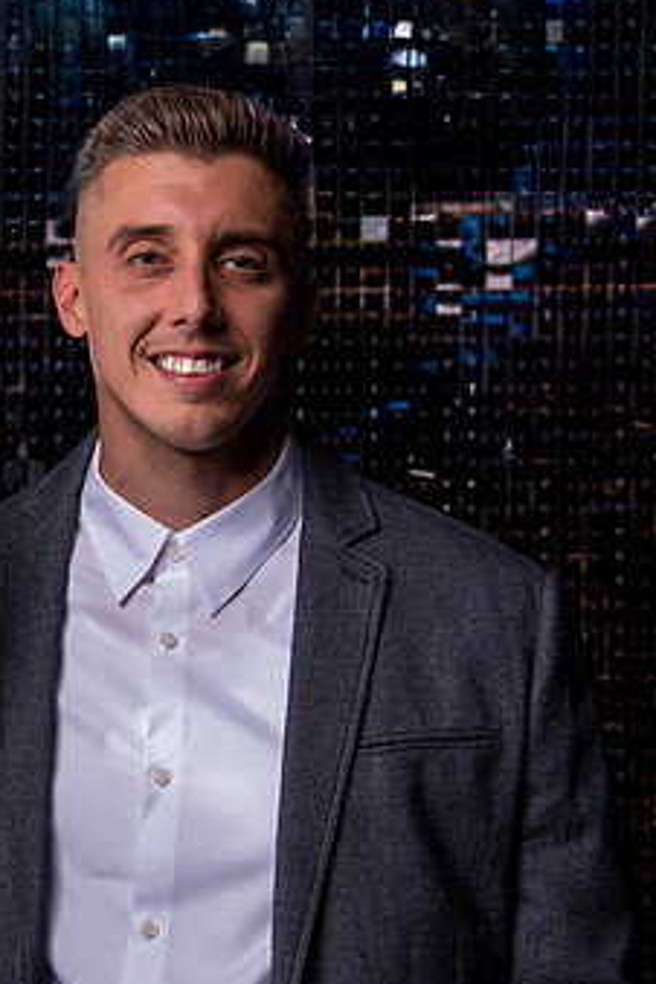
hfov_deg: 16.4
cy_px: 410
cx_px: -64
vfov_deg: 25.0
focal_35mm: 81
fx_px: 2214
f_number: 4.5
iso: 1000
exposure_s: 1/200
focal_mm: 38
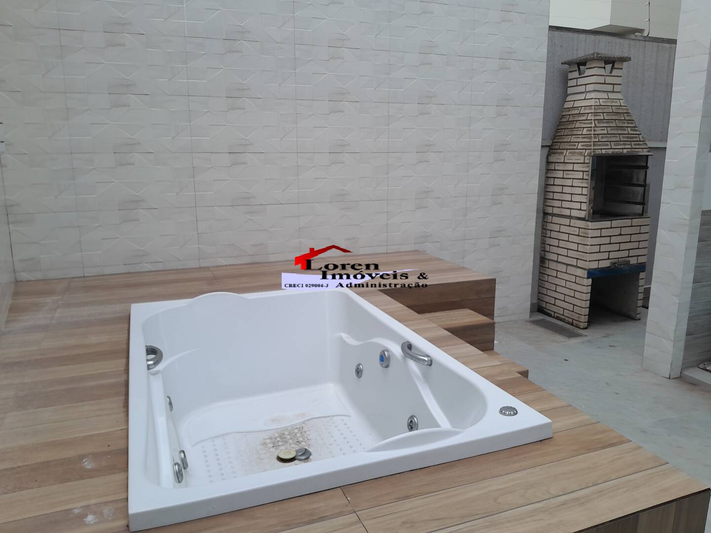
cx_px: 356
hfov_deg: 67.3
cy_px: 266
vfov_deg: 53.1
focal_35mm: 26
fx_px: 534
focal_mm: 3.98
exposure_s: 1/183
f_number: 1.8
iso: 40
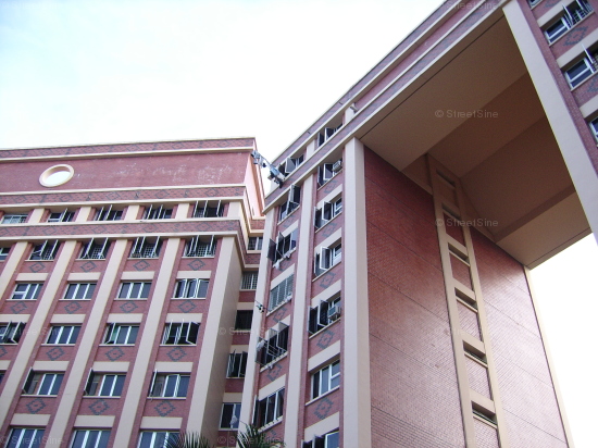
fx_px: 604
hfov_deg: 52.6
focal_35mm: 35
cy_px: 224
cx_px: 299
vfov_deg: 40.7
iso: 100
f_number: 2.8
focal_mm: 5.95
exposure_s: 1/65
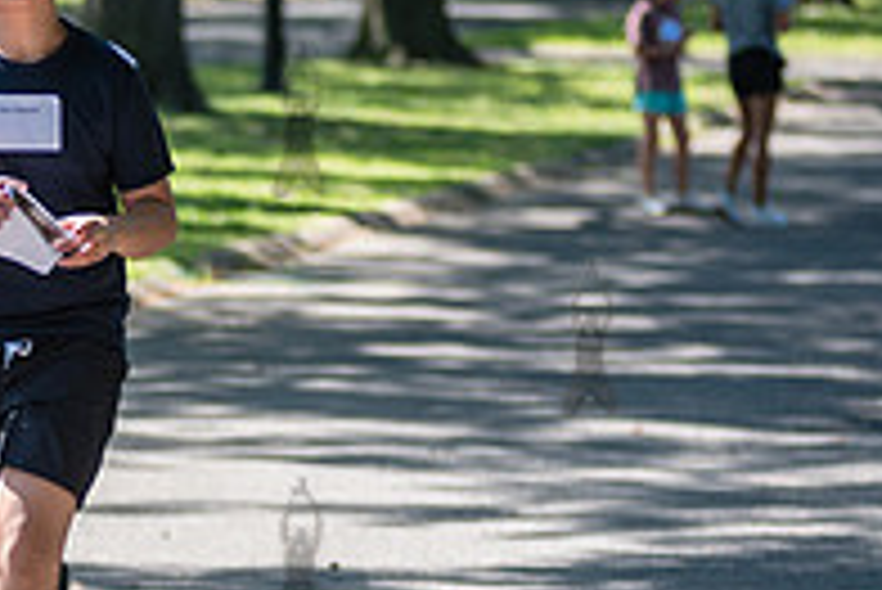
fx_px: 8728
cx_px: -284
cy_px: 336
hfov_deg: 5.7
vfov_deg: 3.9
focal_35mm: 356
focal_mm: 112
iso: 200
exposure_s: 1/1250
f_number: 3.2
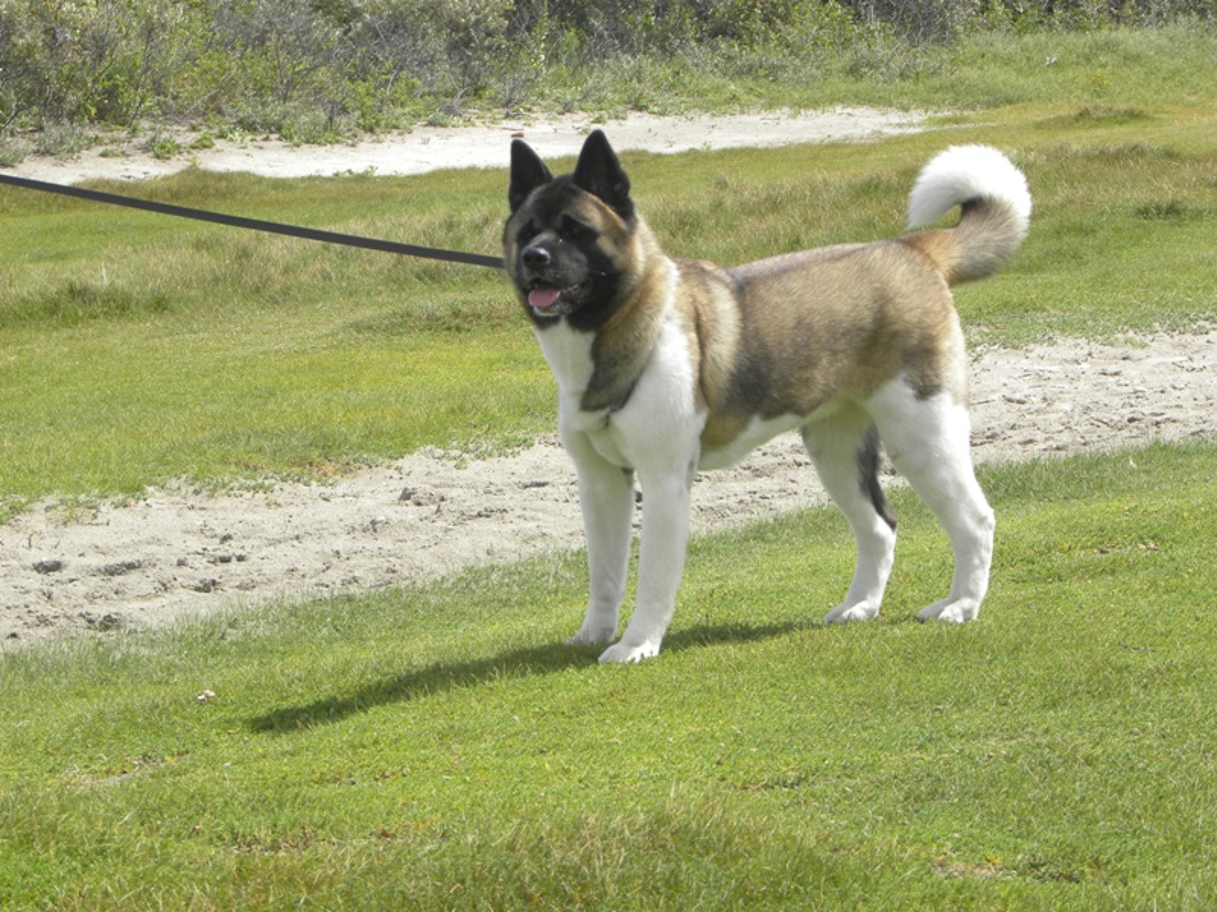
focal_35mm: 184
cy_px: 456
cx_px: 608
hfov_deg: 10.7
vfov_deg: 8.1
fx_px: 6469
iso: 64
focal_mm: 32.7
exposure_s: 1/254
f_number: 5.6
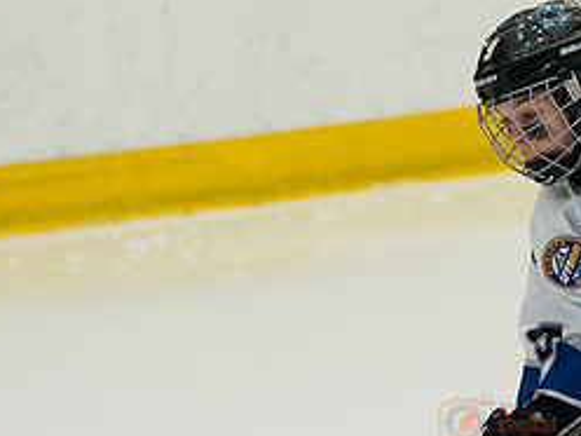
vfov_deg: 2.3
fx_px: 11061
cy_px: 385
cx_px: 743
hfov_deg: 3.0
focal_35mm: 659
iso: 1600
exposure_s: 1/1600
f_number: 3.5
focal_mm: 150
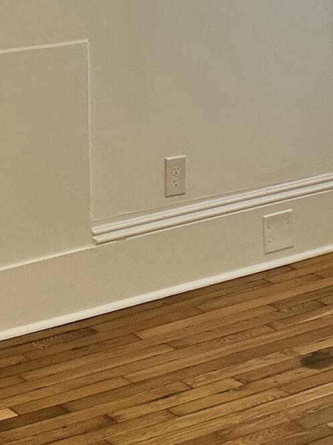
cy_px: -66
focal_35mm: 109
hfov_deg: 13.5
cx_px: 61
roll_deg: +0.8
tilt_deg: -6.9
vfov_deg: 17.3
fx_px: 1399
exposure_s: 1/60
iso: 200
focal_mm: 6.86
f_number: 1.78
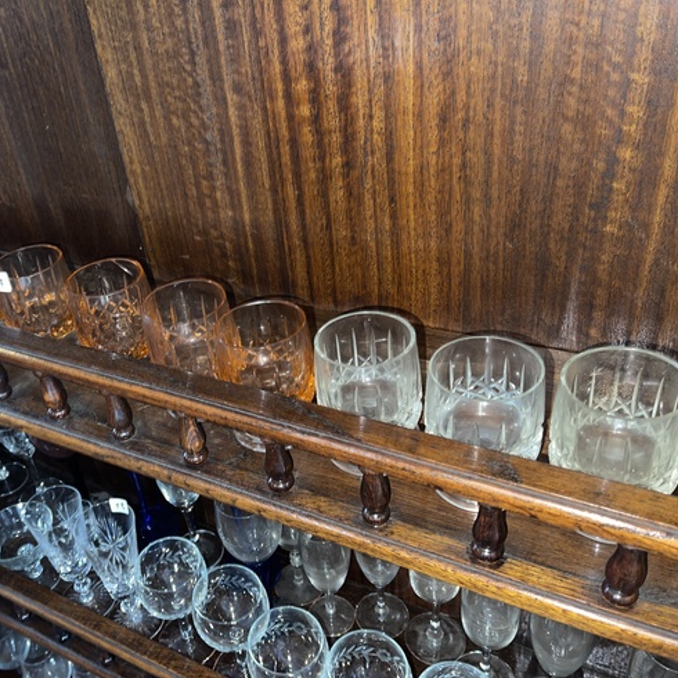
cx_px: 240
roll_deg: +8.8
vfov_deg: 54.0
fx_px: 665
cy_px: 344
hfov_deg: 53.2
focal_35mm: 30
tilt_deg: -33.6
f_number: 1.6
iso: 64
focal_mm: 5.1
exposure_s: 1/4
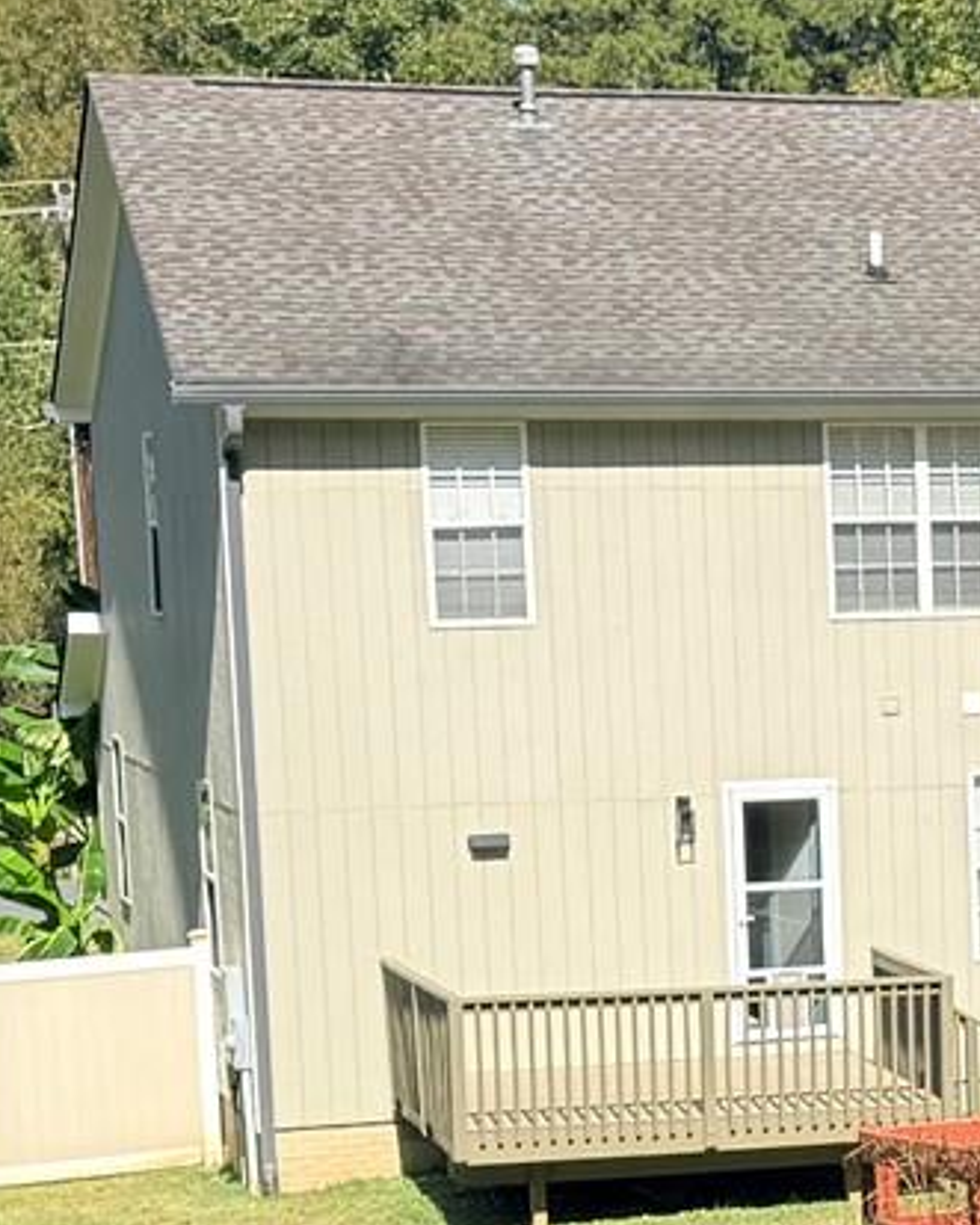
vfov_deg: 16.4
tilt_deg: -7.2
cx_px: 1489
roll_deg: +1.2
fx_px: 4207
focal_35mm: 116
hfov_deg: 12.6
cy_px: 1039
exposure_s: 1/2445
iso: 80
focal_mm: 6.76
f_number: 1.78
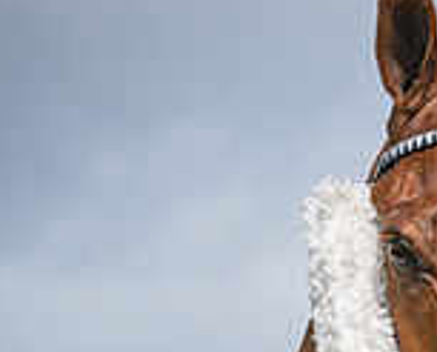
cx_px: 599
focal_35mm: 1153
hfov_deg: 1.7
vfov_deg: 1.3
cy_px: 367
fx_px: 14941
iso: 400
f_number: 5.6
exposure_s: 1/3200
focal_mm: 150
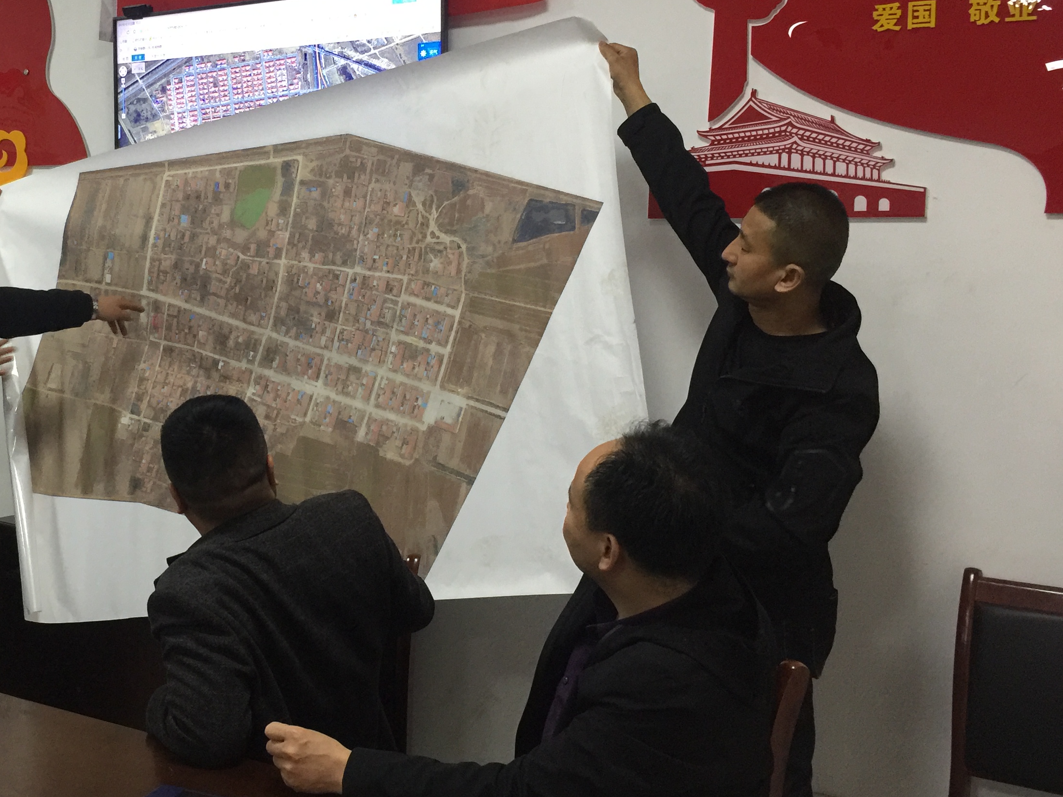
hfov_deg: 42.6
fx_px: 1321
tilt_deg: -2.2
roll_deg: -1.9
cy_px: 334
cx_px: 276
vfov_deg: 33.5
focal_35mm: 43
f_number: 2.2
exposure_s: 1/17
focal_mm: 4.15
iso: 125
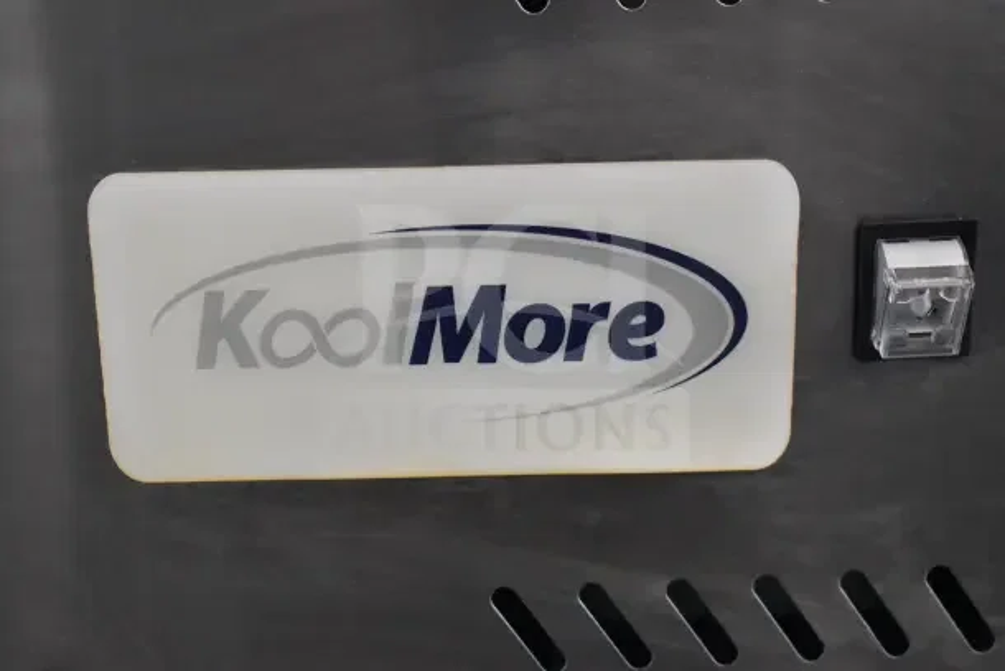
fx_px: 1675
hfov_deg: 33.4
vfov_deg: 22.6
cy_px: 336
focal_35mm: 60
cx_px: 502
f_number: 5
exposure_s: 1/60
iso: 6400
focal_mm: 40
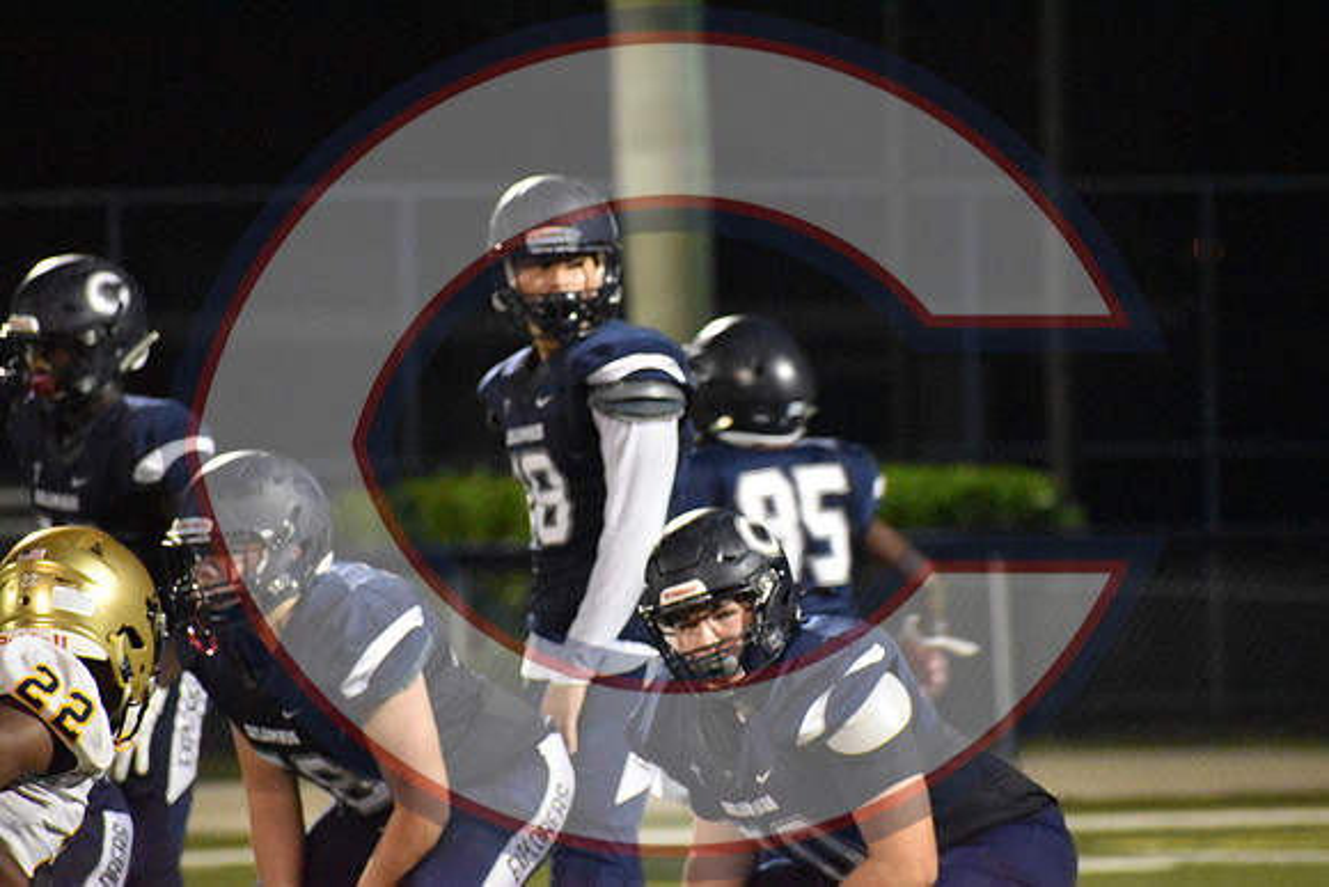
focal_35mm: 420
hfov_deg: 4.9
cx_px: 664
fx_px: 15508
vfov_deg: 3.3
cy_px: 444
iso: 12800
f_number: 6.3
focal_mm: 280
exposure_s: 1/160
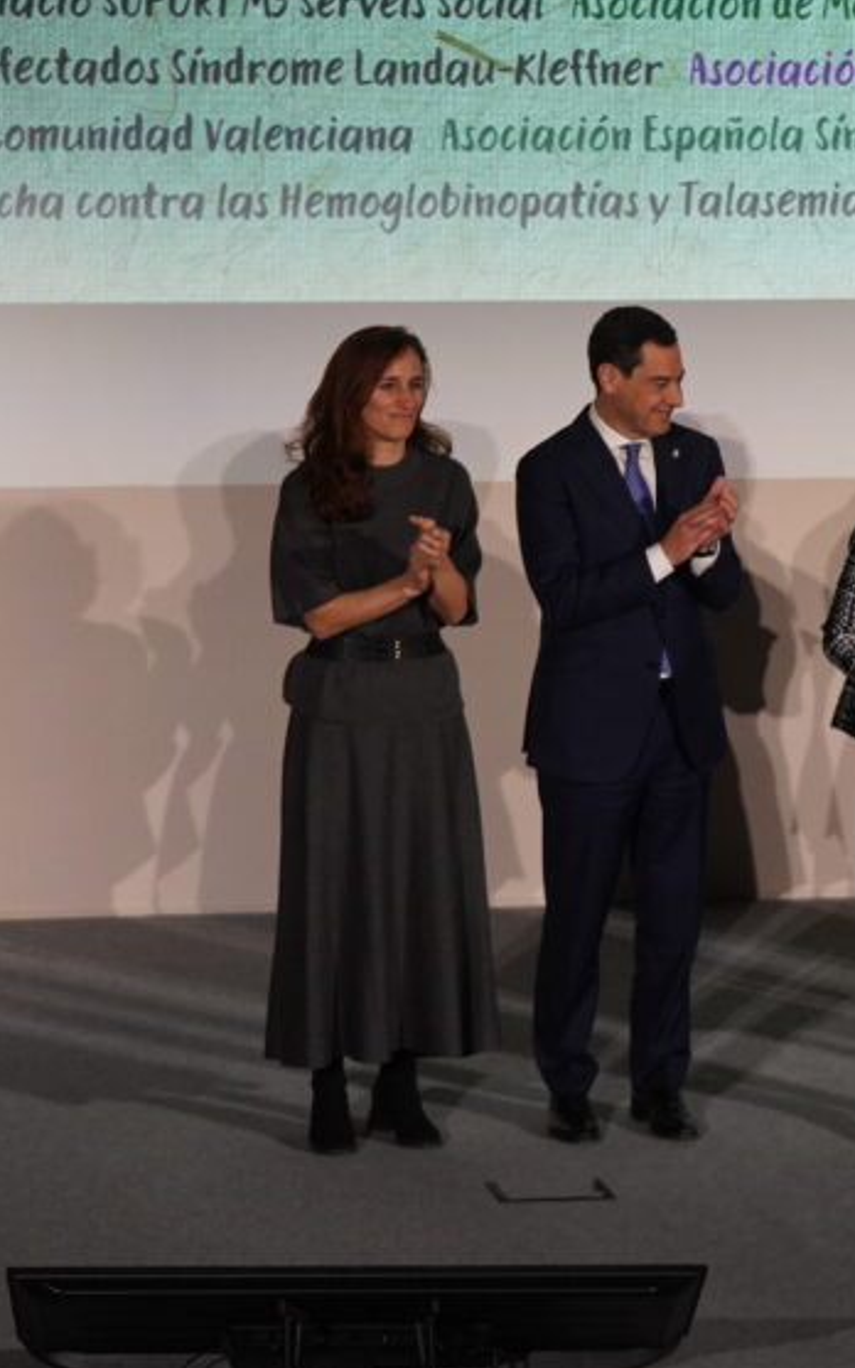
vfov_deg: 10.1
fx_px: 7757
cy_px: 571
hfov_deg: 6.3
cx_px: 1169
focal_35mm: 208
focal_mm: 111
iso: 4000
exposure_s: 1/640
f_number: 2.8
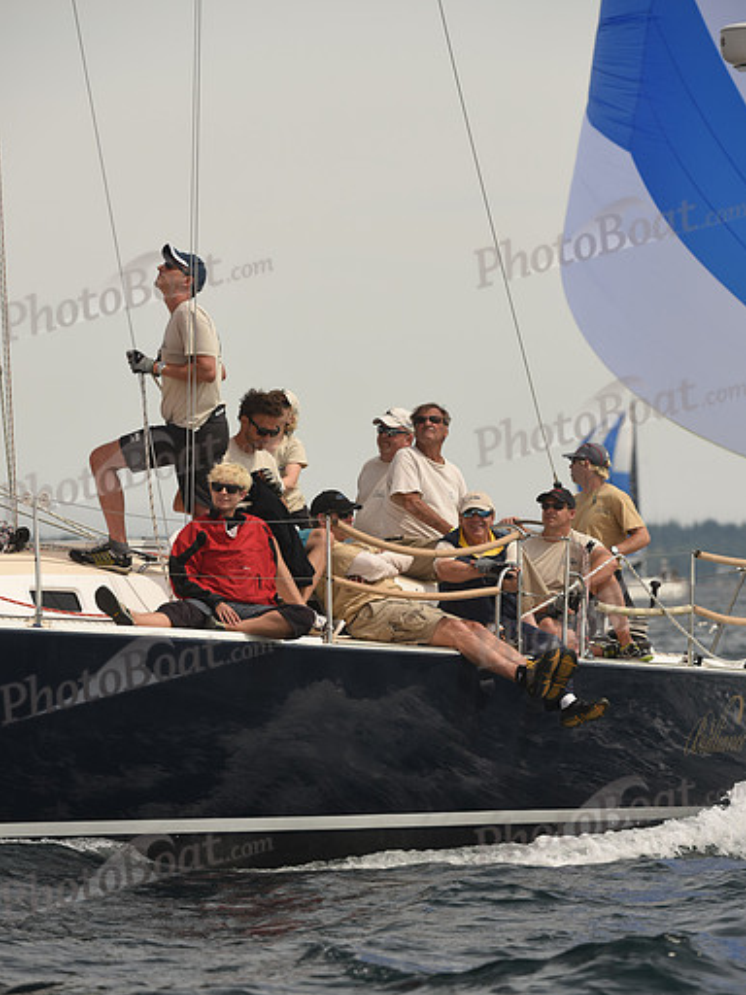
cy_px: 546
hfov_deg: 5.1
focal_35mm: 294
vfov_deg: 6.7
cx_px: 374
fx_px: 8448
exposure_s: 1/1000
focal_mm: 270
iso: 250
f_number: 7.1
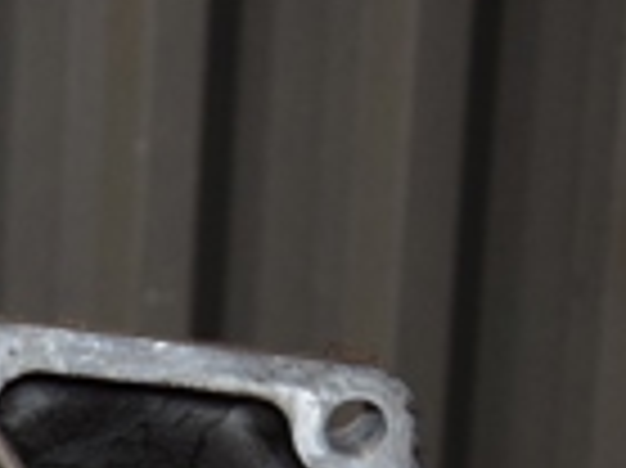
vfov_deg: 6.8
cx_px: -545
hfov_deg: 8.9
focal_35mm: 213
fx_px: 3849
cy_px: 783
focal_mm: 32
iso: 800
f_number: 5
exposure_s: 1/60
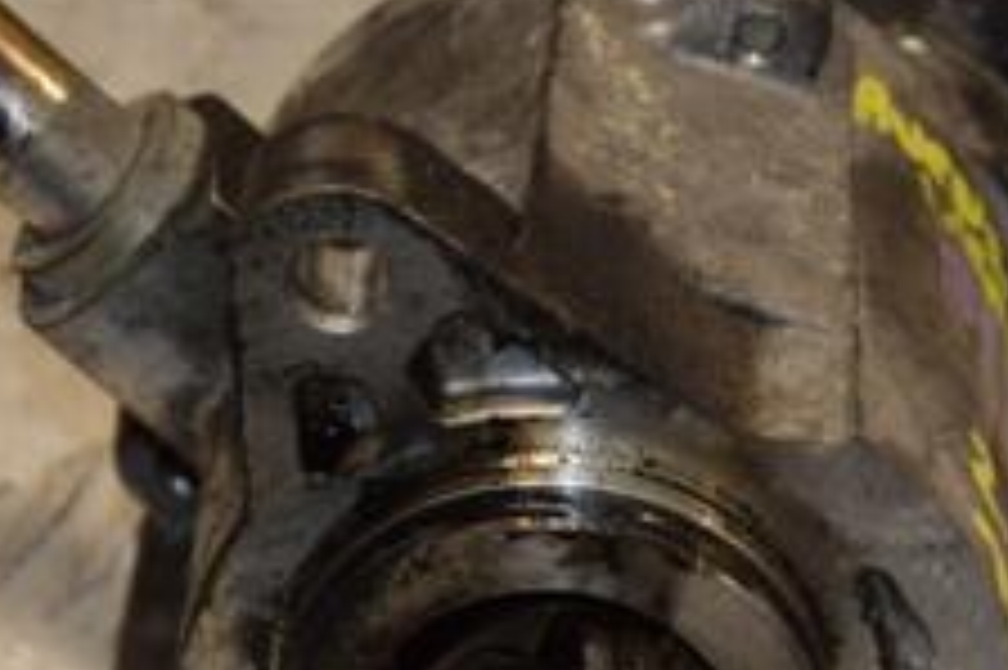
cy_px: 436
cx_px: 518
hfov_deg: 6.4
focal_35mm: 322
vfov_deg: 4.3
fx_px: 9009
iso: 800
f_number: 5.6
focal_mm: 80
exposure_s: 1/200
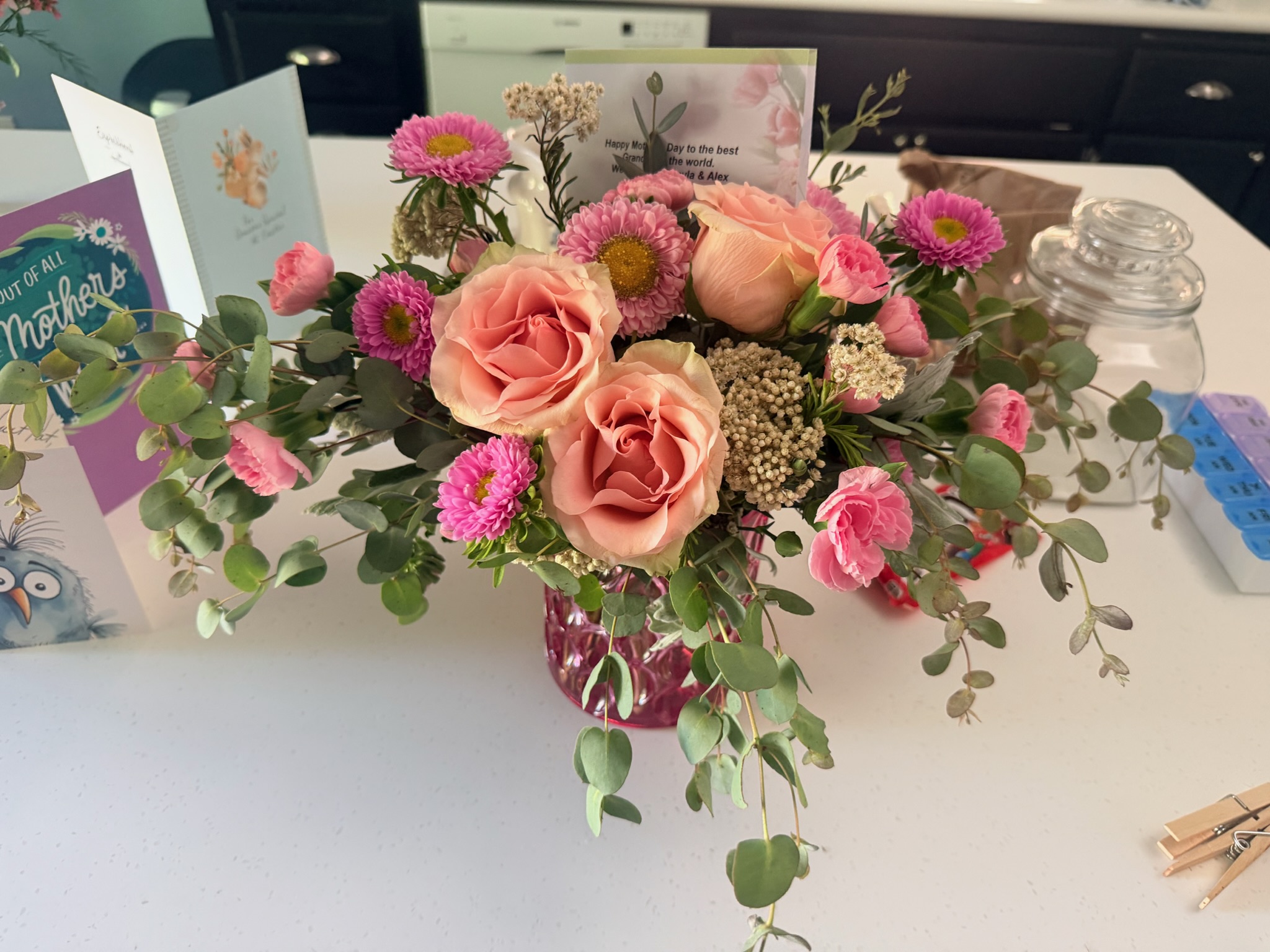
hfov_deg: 71.6
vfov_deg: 56.8
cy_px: 476
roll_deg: -2.8
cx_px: 635
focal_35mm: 24
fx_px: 881
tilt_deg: -39.7
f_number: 1.78
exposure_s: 1/60
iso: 320
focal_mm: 6.76
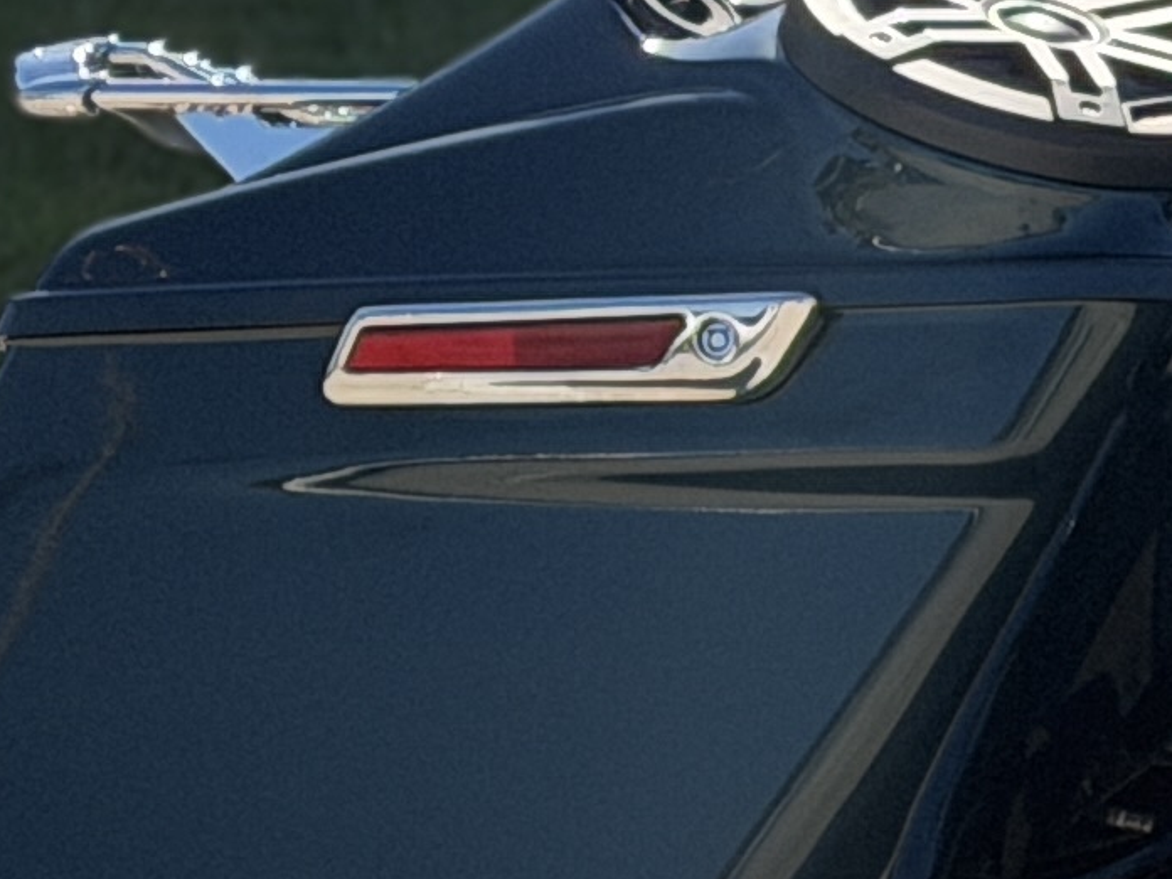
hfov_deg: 6.9
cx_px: 2406
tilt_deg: -7.7
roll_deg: +1.4
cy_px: 547
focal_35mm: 278
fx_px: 9412
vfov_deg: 5.3
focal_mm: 6.76
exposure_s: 1/3534
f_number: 1.78
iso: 64
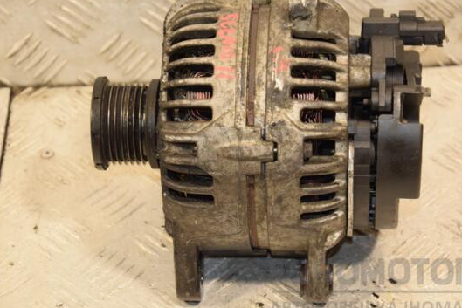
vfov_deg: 11.5
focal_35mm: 119
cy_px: 155
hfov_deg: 17.2
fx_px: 1527
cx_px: 253
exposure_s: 1/125
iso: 800
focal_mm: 70
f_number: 5.3
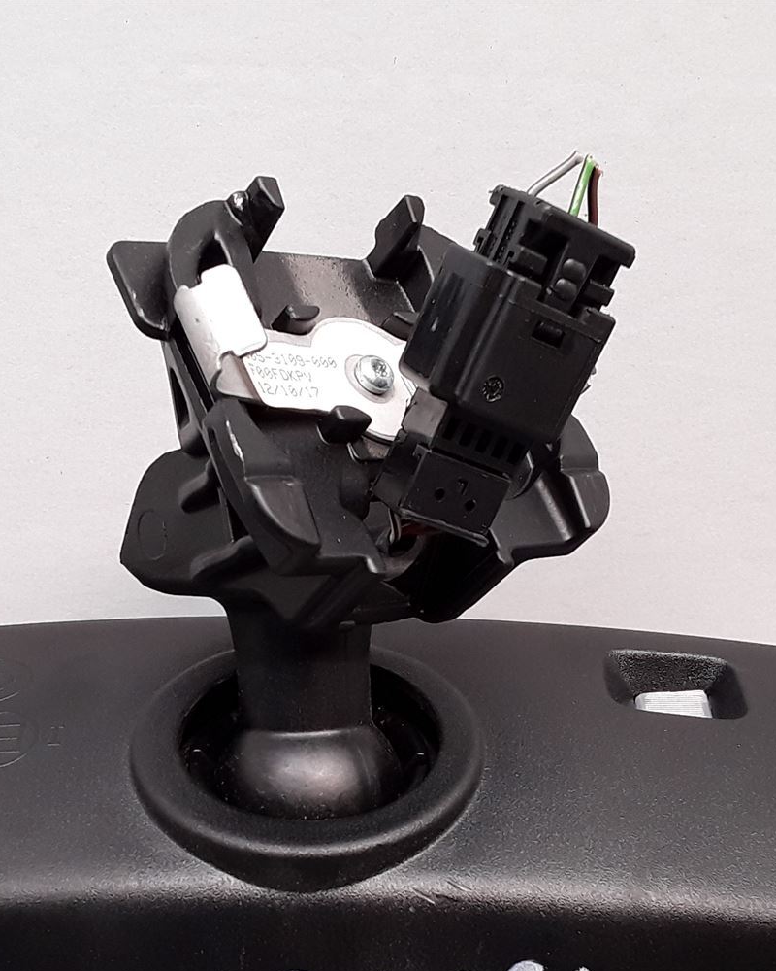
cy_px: 744
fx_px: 1608
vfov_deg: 32.8
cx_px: 346
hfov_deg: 27.1
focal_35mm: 56
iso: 50
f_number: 1.9
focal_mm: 2.91
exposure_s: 1/50
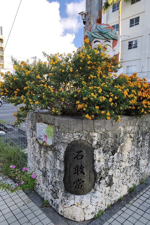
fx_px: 162
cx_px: 82
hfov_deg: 49.5
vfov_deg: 69.4
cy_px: 118
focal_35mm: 26
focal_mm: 6.07
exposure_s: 1/429
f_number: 1.7
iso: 50
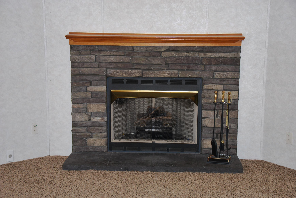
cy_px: 99
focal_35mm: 63
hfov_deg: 31.9
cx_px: 148
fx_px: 519
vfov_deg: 21.6
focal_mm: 42
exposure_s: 1/60
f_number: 4.8
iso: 360
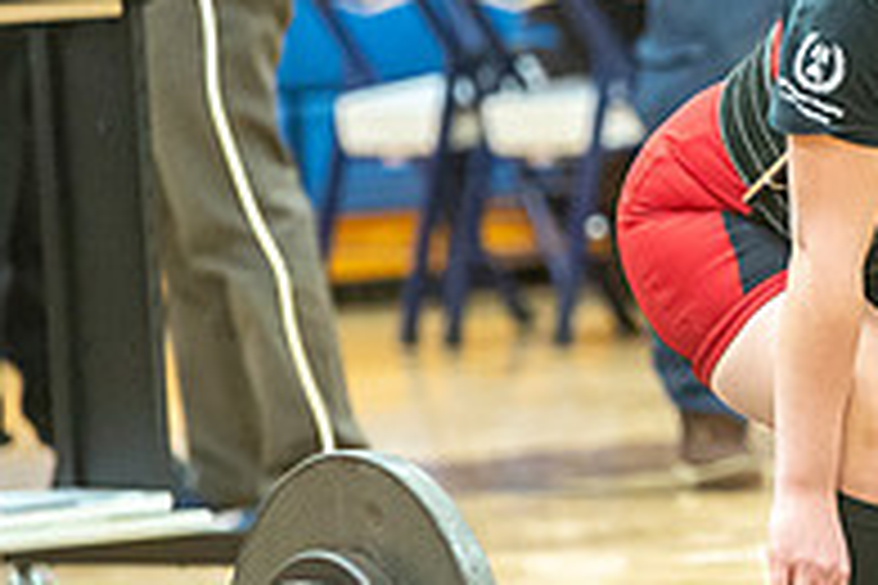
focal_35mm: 596
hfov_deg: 3.5
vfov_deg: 2.3
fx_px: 14535
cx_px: 968
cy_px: 169
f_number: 4
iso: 6400
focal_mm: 200
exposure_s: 1/200
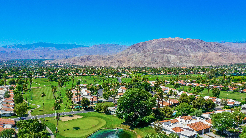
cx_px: 121
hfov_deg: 64.3
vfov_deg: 38.8
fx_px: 196
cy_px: 83
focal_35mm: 30
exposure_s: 1/500
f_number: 5.6
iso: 100
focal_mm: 10.26
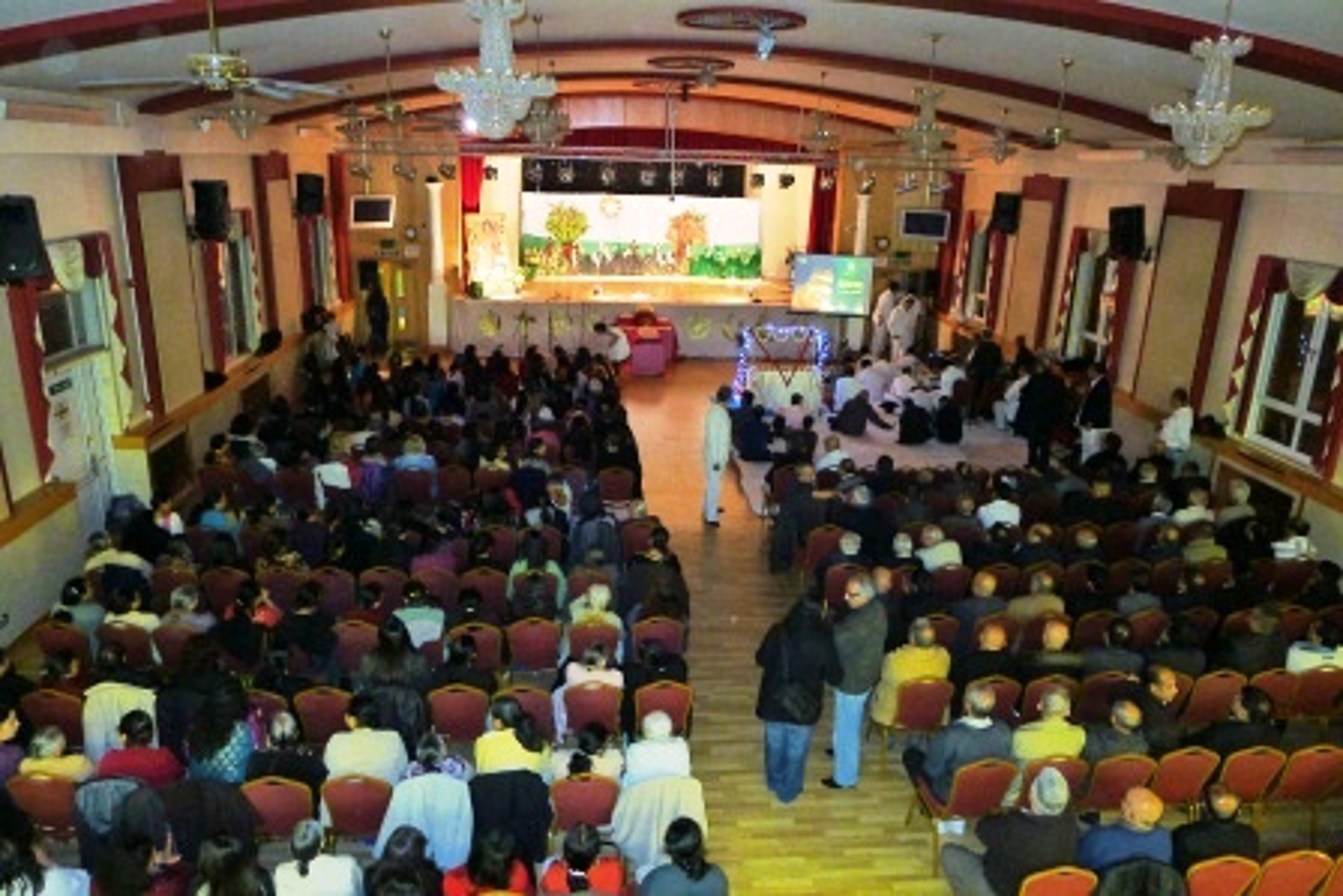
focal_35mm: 24
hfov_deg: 73.7
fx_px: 896
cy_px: 448
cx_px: 672
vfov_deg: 53.2
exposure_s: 1/15
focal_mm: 5.1
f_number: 2
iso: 800
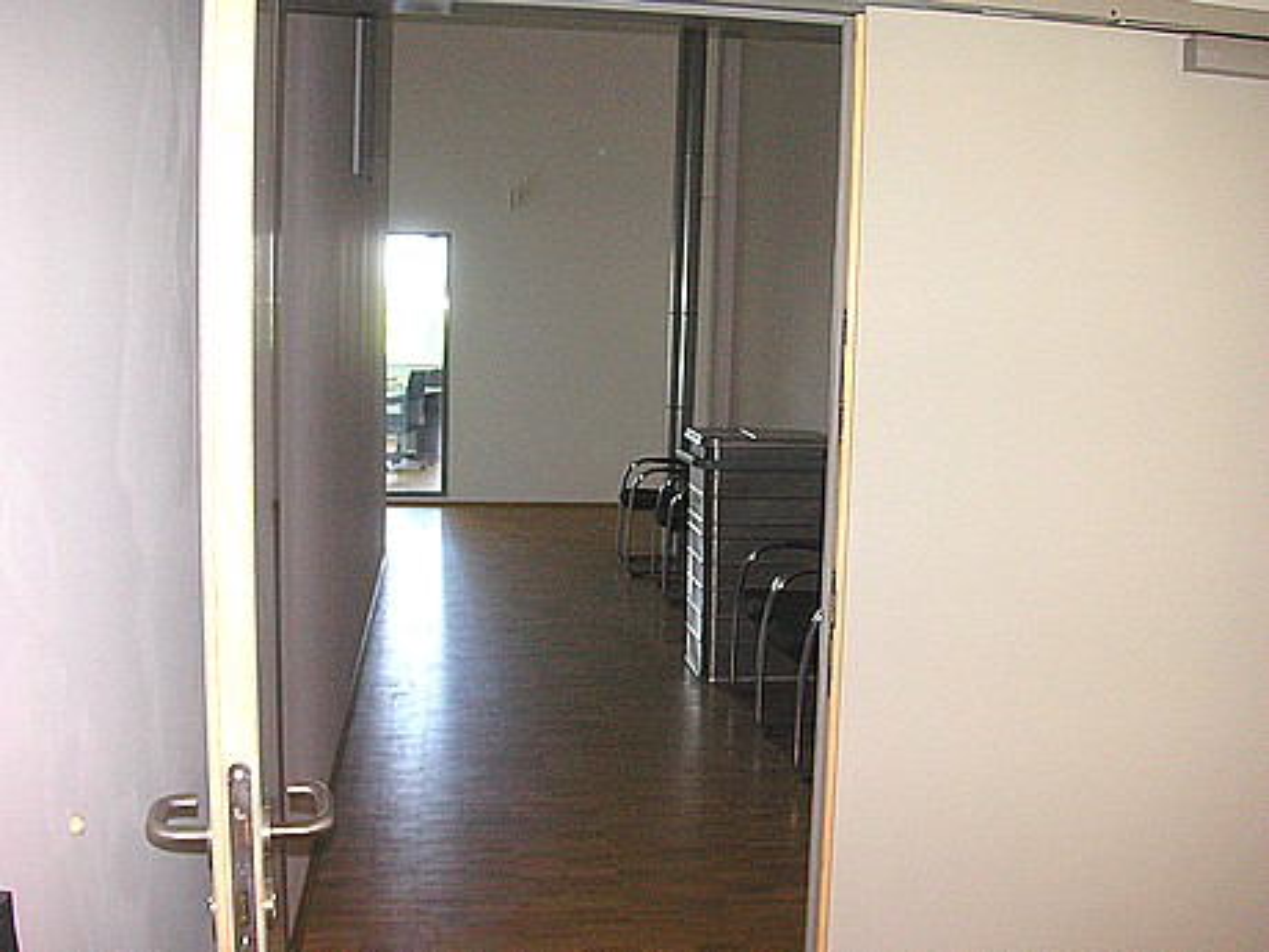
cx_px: 634
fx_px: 1356
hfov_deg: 50.1
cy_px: 476
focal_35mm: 37
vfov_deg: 38.7
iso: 160
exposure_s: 1/45
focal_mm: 6.1
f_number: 2.8
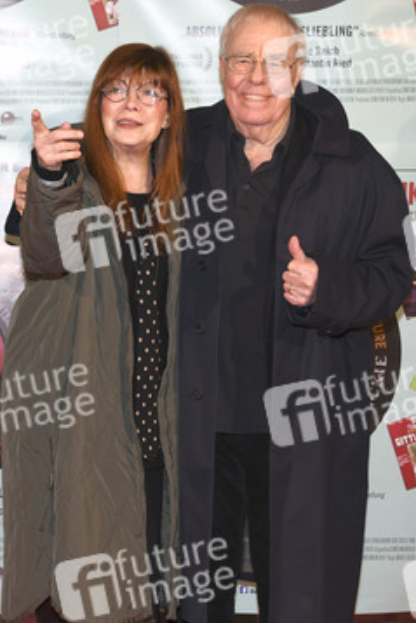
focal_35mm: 58
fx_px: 1004
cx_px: 195
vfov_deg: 34.5
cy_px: 318
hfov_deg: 23.4
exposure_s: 1/160
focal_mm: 52
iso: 640
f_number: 6.3
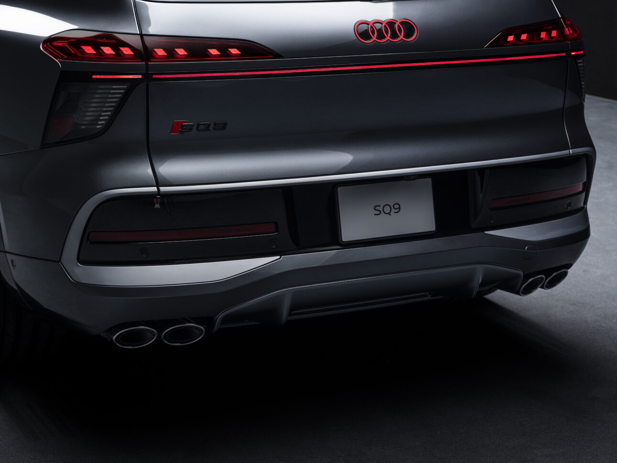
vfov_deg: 18.7
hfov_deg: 24.7
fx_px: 1408
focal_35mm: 79
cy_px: 232
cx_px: 308
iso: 125
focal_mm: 100
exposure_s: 1/20
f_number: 8
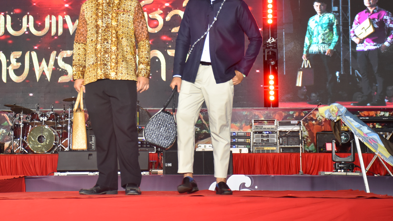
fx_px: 1011
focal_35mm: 97
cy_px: 35
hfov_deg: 22.0
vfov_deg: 12.4
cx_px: 167
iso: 800
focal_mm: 42
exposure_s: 1/125
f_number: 5
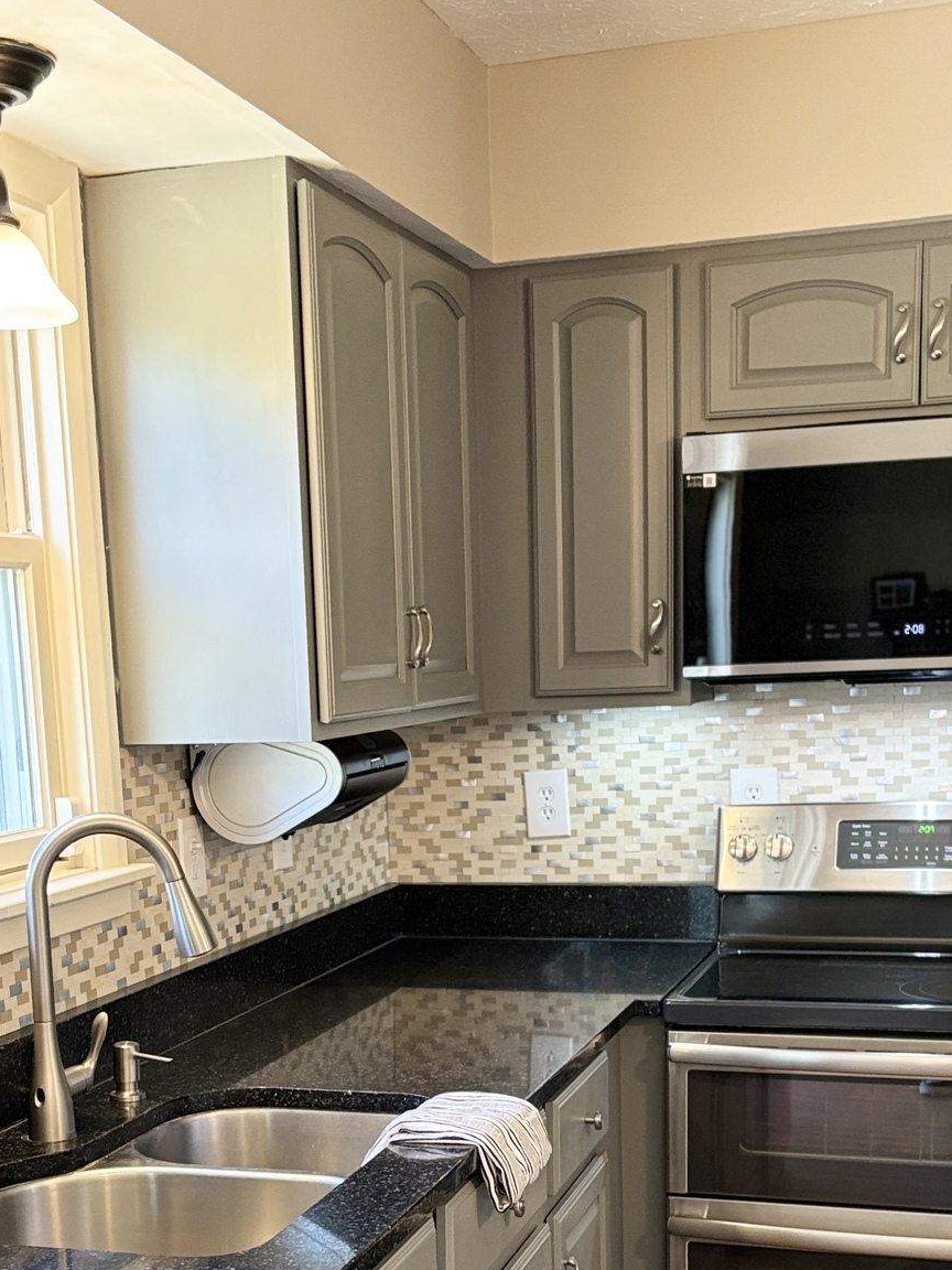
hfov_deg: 28.0
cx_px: 377
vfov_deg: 35.4
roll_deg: +1.2
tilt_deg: -11.9
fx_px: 1907
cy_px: 1046
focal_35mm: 52
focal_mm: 5.96
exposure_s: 1/60
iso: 160
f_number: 1.6
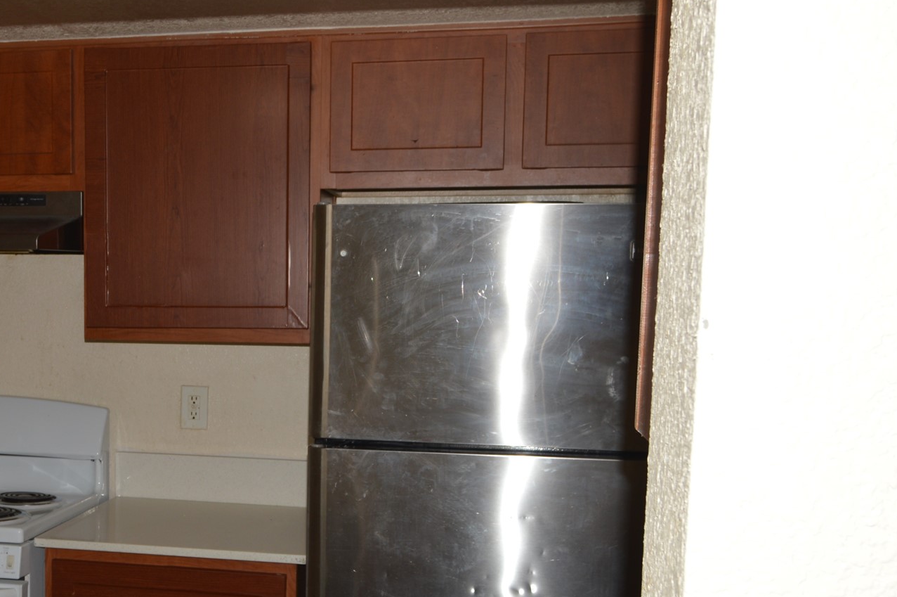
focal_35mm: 46
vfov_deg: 28.9
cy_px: 411
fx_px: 1145
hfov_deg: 41.3
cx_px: 208
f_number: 8
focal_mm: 18
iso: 100
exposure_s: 1/60
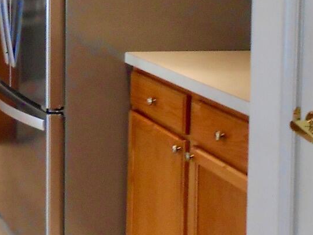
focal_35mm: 99
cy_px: -6
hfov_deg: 16.6
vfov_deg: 14.7
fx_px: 896
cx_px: -244
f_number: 3.5
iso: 200
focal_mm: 4.6
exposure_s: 1/30
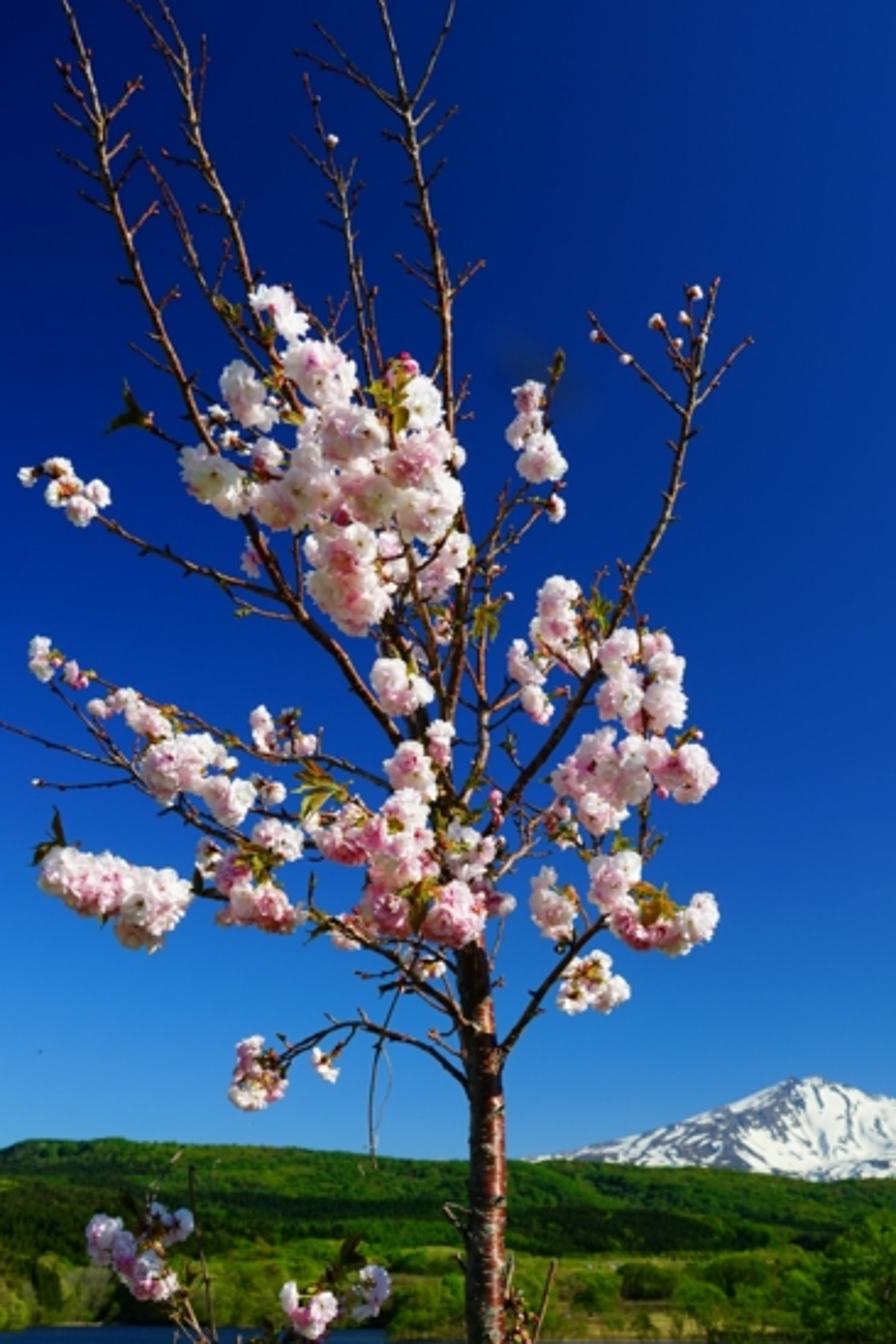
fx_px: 1307
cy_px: 720
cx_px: 546
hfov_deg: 37.7
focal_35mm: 35
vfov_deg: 54.4
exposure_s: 1/100
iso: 100
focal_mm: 24
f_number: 8
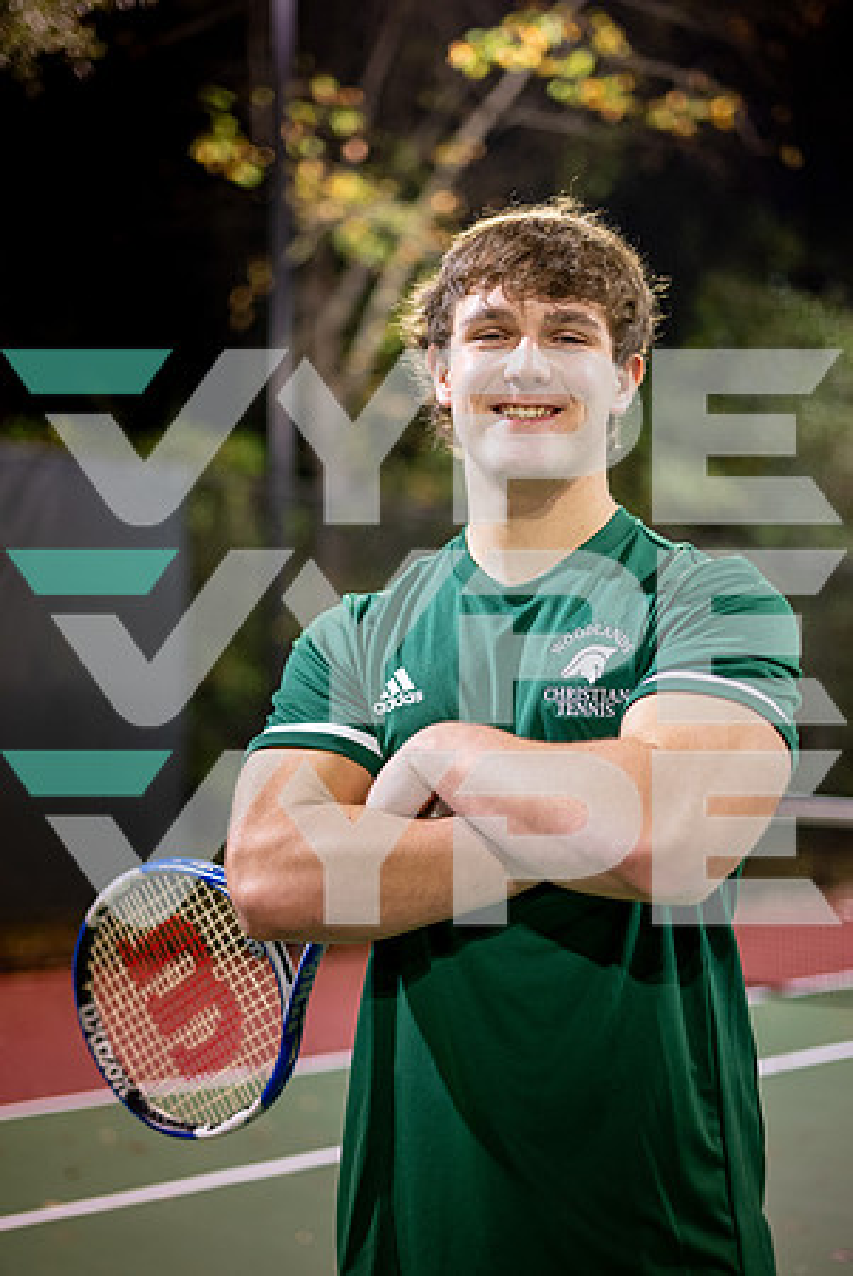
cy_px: 638
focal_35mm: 50
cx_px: 426
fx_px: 1773
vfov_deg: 39.6
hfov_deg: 27.1
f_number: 1.8
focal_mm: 50
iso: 800
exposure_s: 1/160
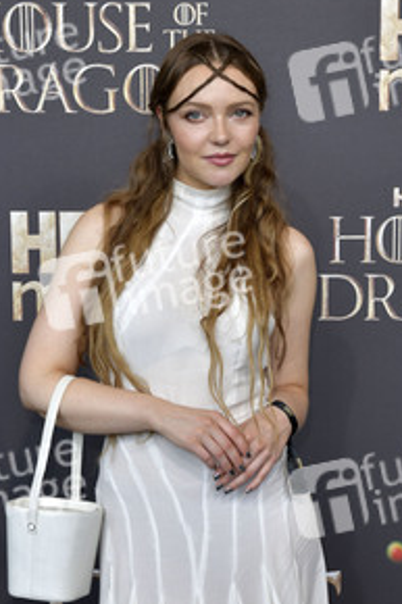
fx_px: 1157
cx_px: 206
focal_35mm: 69
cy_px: 385
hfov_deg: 19.7
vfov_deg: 29.1
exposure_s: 1/250
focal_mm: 50
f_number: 6.3
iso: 400
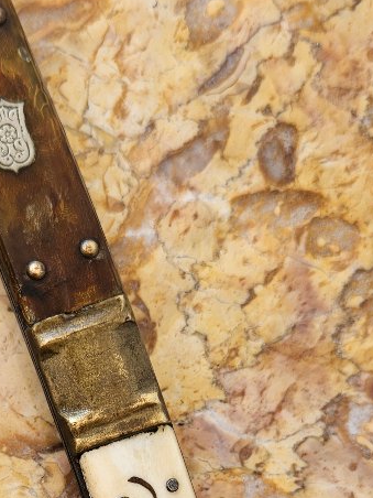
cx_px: 90
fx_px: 876
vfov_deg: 30.2
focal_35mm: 61
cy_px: 457
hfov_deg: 23.8
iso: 25
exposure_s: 1/291
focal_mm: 5.4
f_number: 1.8
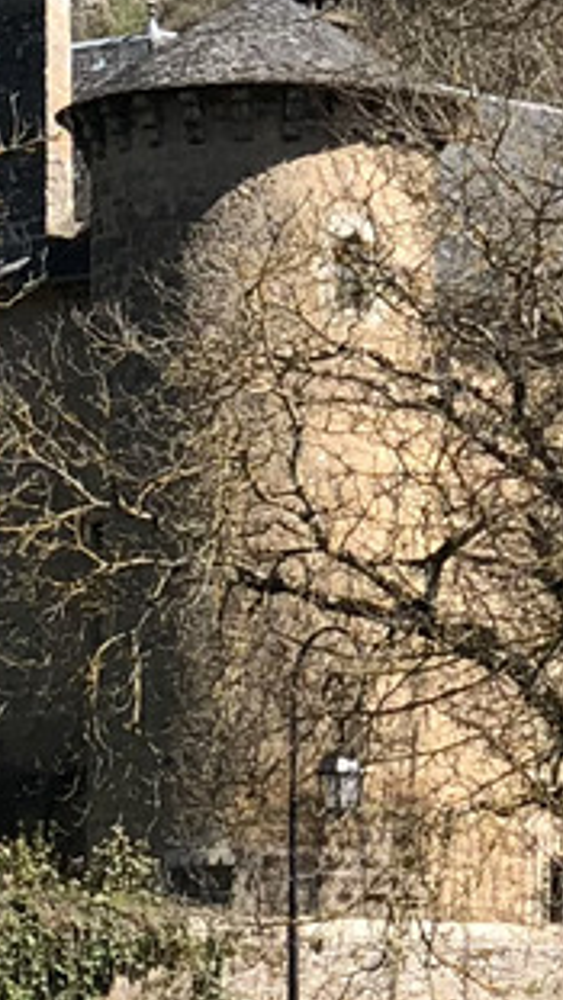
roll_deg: -0.2
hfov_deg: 4.1
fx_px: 7721
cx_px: -692
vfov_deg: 7.4
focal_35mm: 291
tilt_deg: +4.7
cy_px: 823
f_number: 2.4
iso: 16
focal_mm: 6
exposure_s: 1/750
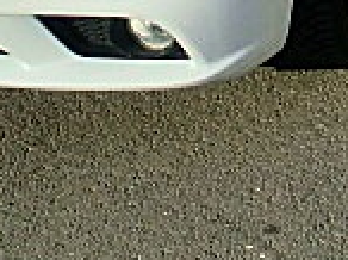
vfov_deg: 11.6
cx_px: 205
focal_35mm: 114
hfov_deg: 17.3
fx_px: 1144
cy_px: -267
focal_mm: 4.65
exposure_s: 1/250
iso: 64
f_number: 7.8
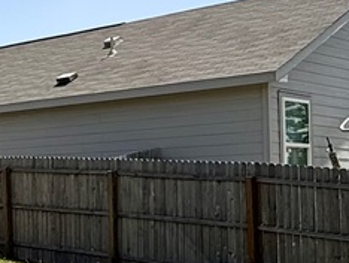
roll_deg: -0.2
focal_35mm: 86
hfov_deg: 20.9
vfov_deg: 17.2
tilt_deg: +4.2
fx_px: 868
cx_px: -91
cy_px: 130
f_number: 2.2
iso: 50
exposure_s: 1/2237
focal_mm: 2.22
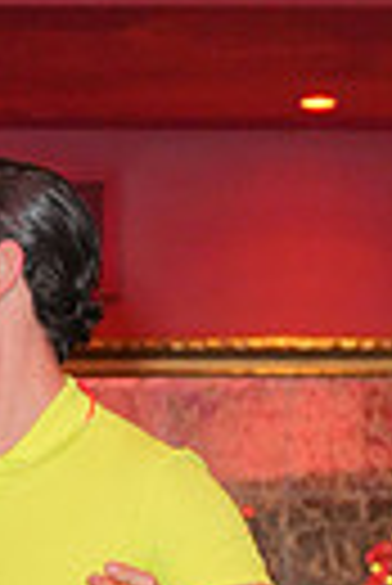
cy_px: 945
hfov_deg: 6.4
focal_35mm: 214
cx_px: -106
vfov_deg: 9.3
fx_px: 3486
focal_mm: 48
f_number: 4
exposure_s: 1/200
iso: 4000
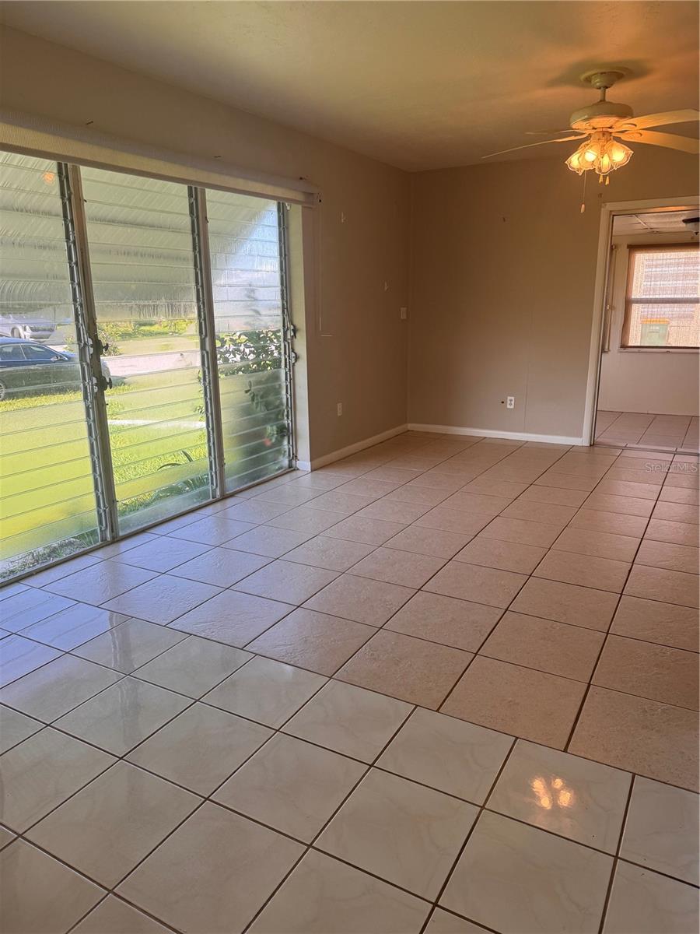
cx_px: 350
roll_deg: +2.1
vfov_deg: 71.6
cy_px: 467
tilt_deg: -13.2
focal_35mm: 24
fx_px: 647
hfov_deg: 56.8
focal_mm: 6.76
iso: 80
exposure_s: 1/349
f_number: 1.78
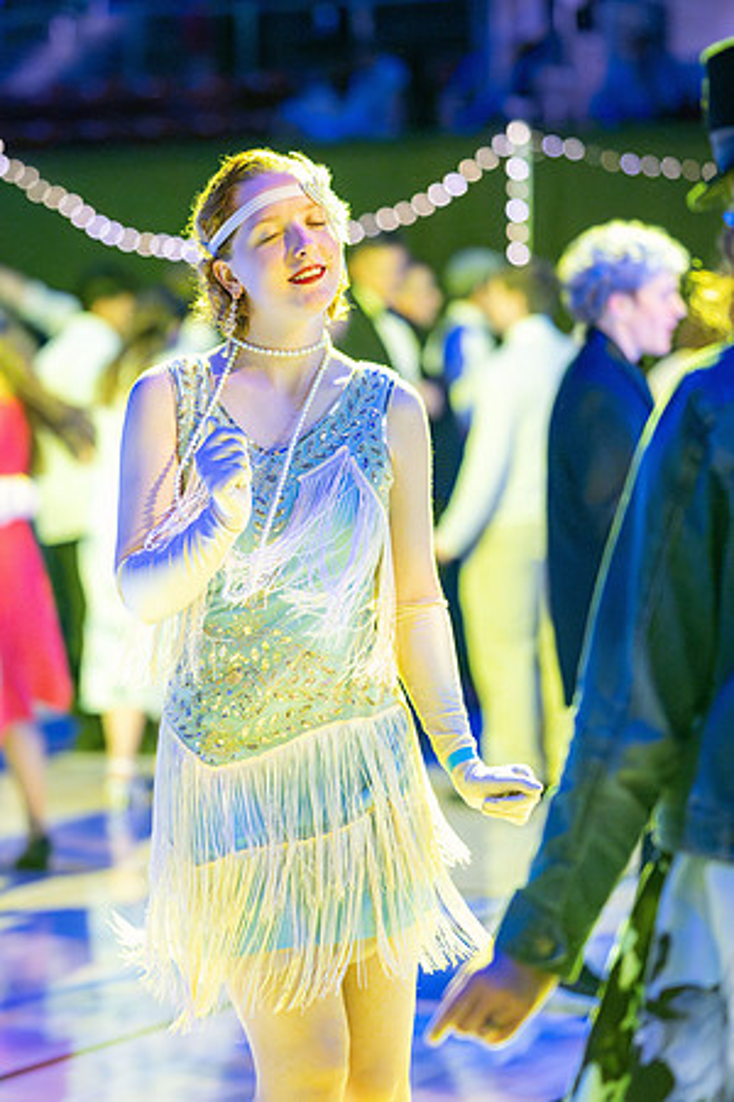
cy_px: 551
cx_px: 219
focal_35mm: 128
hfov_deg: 10.7
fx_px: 3899
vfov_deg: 16.1
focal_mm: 85
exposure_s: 1/320
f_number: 1.8
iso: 8000
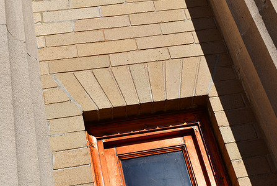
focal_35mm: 70
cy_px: 91
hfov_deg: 28.7
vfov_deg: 19.5
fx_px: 539
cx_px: 175
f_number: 16
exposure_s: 1/250
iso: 200
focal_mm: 36
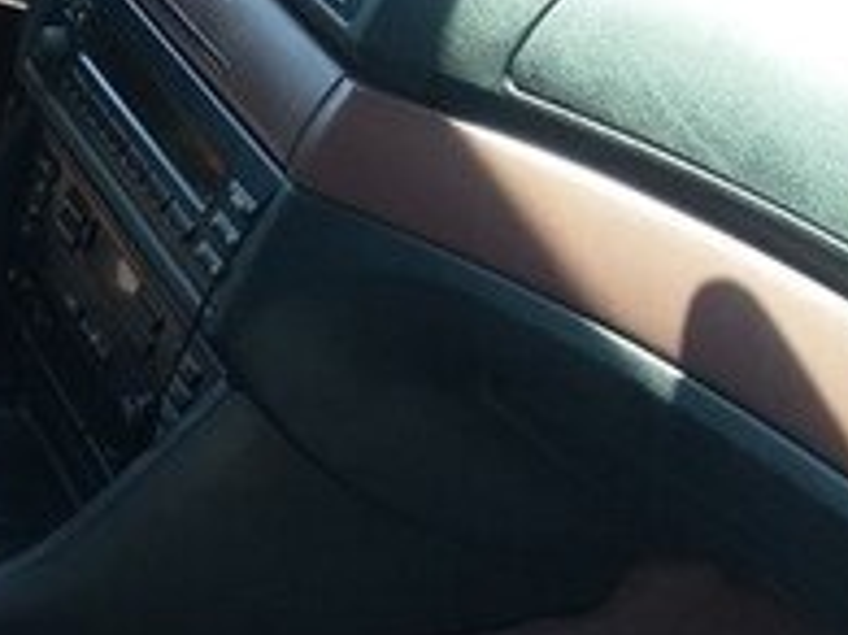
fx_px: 2571
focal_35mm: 105
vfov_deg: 14.1
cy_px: 368
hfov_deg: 16.4
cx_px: -574
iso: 50
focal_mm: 3.3
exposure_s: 1/100
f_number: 2.2
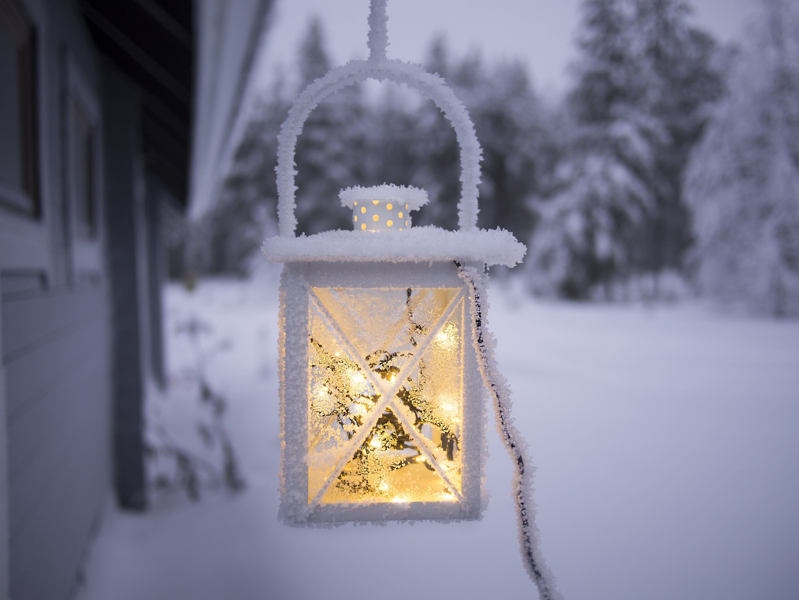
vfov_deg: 36.0
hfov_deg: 46.8
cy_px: 300
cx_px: 400
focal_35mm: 40
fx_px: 923
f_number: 1.7
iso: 200
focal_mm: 20
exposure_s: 1/200
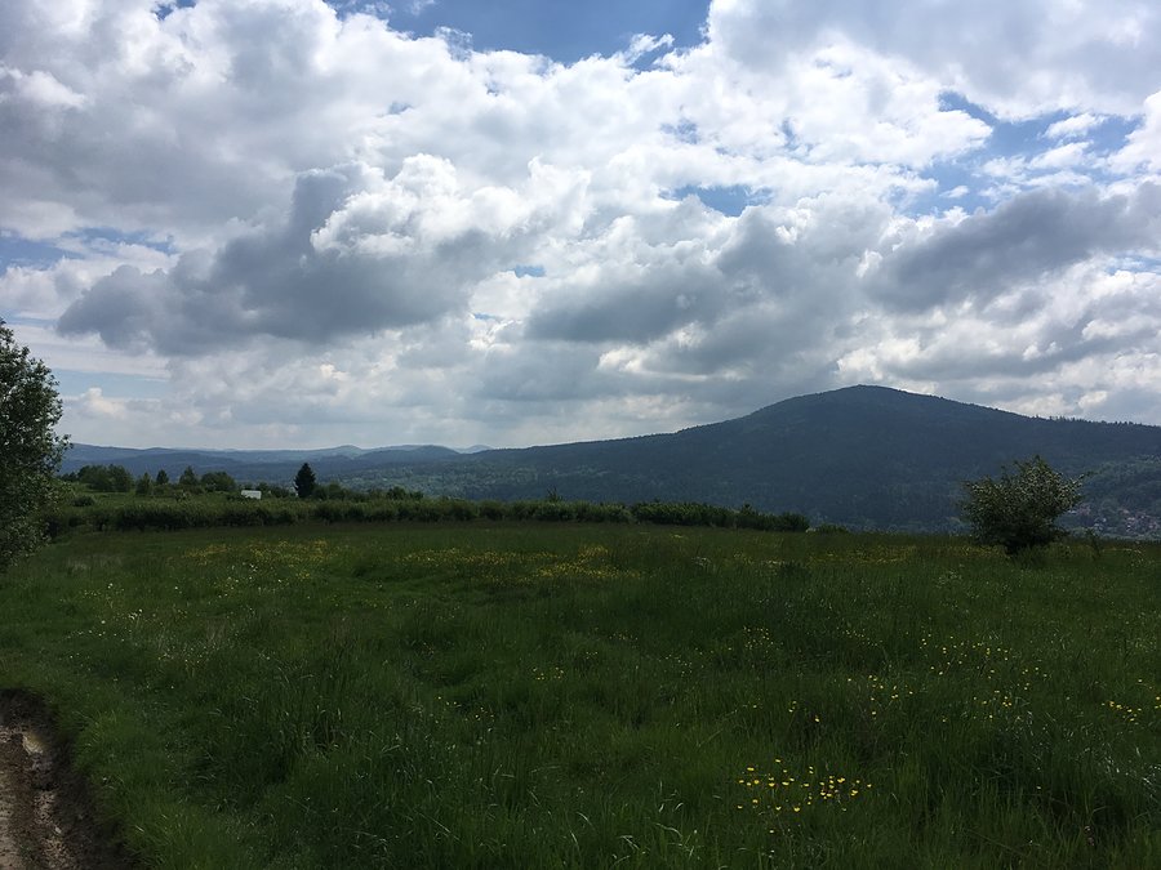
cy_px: 435
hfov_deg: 61.7
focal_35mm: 29
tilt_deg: +0.8
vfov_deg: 48.2
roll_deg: -1.5
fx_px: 973
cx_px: 580
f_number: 2.2
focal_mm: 4.15
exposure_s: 1/5128
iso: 25
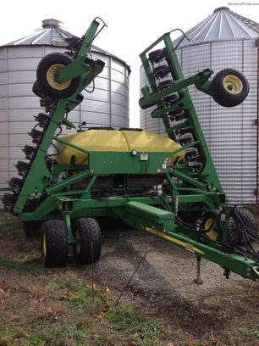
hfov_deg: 40.7
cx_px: 130
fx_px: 349
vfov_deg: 52.6
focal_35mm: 35
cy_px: 173
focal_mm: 4.28
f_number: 2.4
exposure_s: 1/756
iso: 64
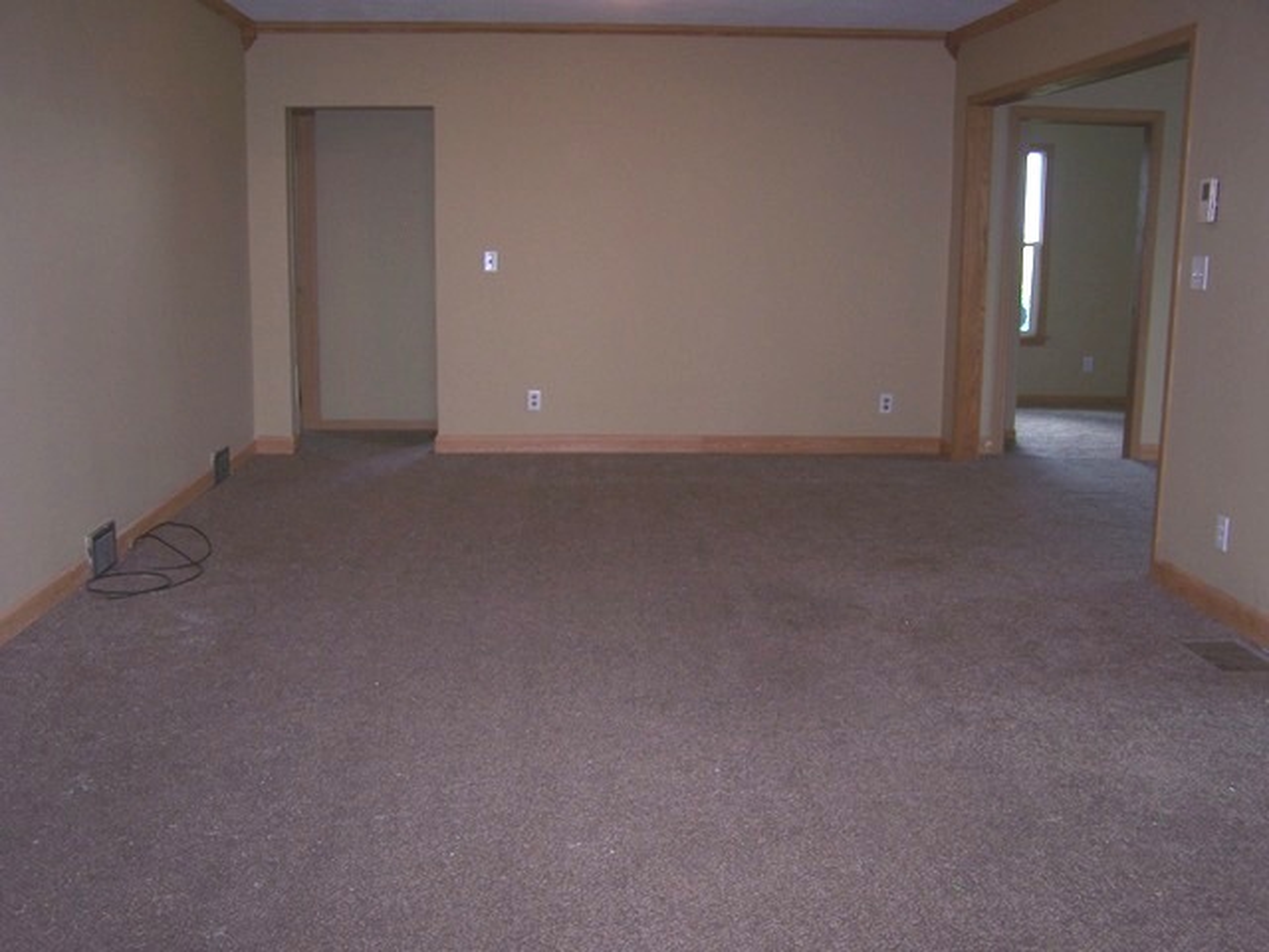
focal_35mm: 38
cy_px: 476
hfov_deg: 49.0
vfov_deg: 37.7
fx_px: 1393
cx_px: 634
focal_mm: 6.3
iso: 80
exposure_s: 1/60
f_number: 2.8
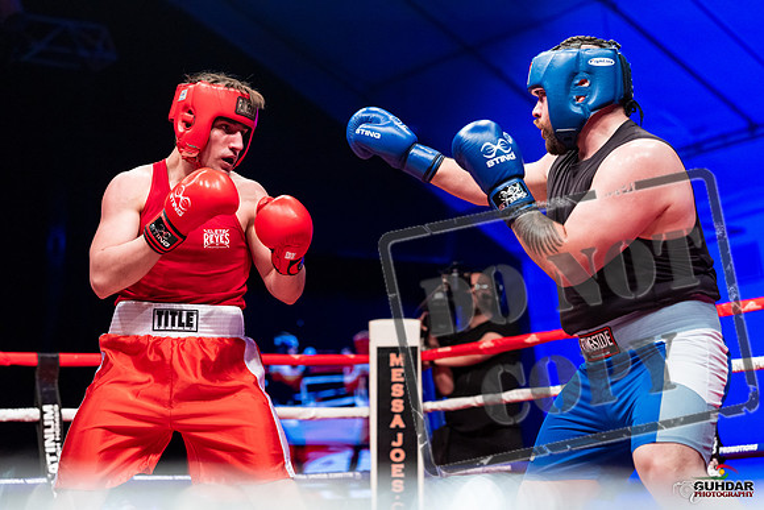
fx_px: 1571
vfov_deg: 18.4
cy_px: 255
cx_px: 382
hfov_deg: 27.3
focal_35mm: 74
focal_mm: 74
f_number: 3.2
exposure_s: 1/1000
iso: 4000
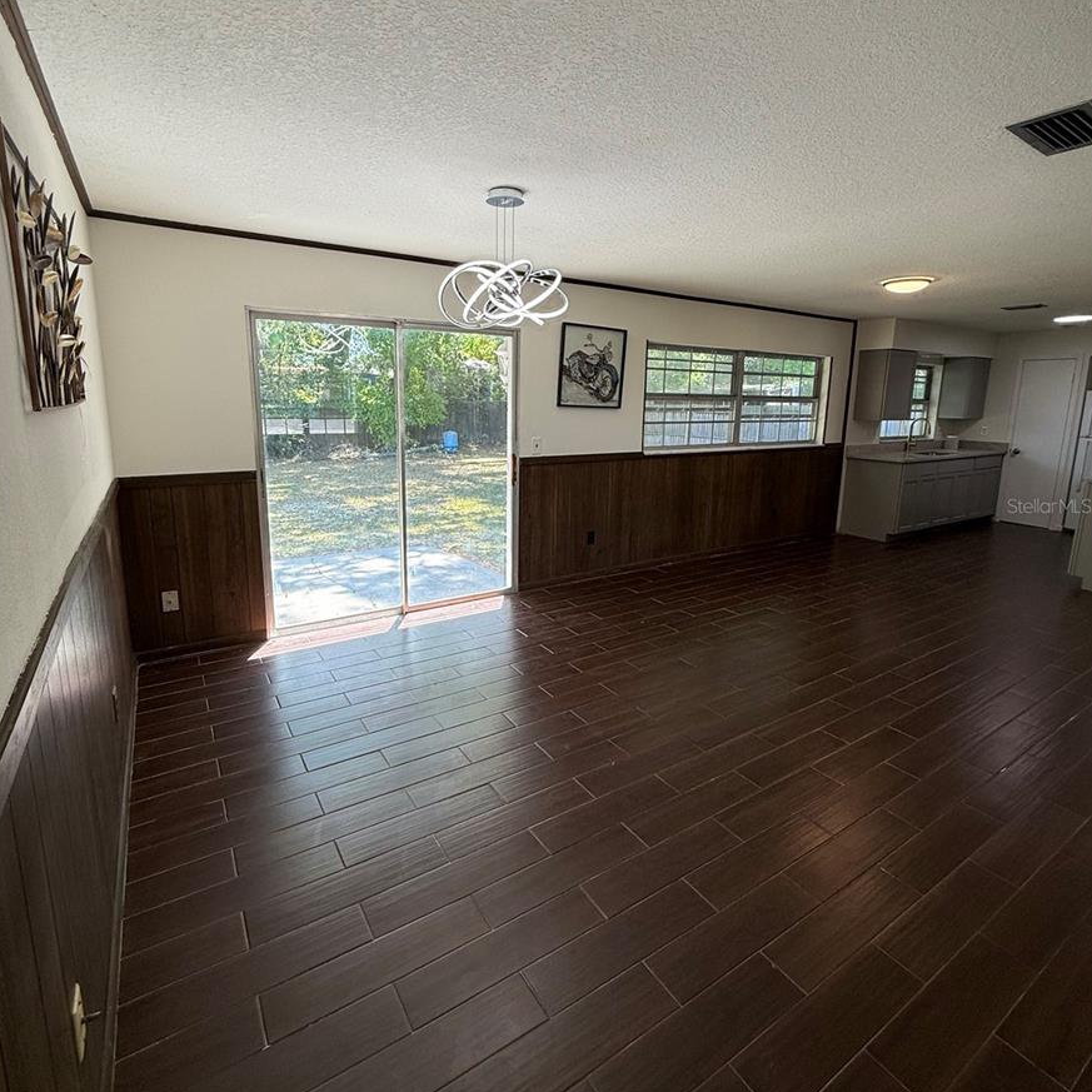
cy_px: 505
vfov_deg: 83.8
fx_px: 607
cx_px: 533
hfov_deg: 84.0
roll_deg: -0.7
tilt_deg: -9.4
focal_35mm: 17
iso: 64
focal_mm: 2.22
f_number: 2.2
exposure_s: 1/120
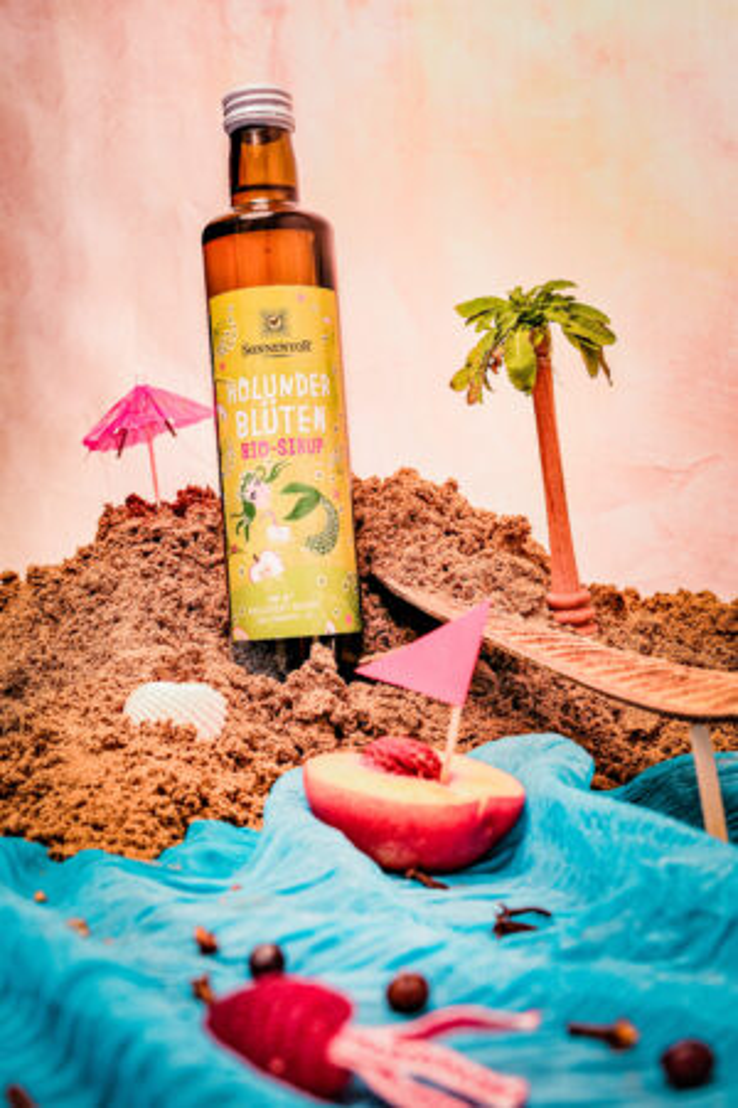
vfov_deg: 47.4
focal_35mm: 41
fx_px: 1261
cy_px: 554
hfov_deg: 32.6
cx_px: 369
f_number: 8
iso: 160
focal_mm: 27.5
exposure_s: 1/4
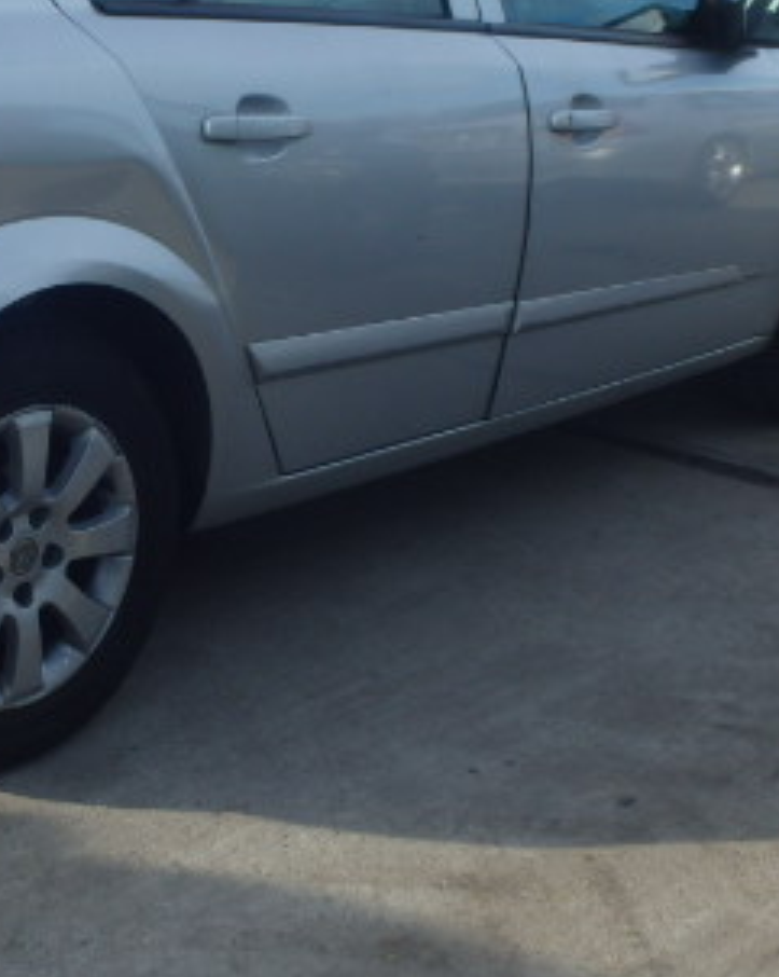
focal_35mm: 58
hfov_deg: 25.0
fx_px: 1674
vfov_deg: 32.3
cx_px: 3
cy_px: 359
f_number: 3.9
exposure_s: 1/500
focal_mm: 5
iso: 125
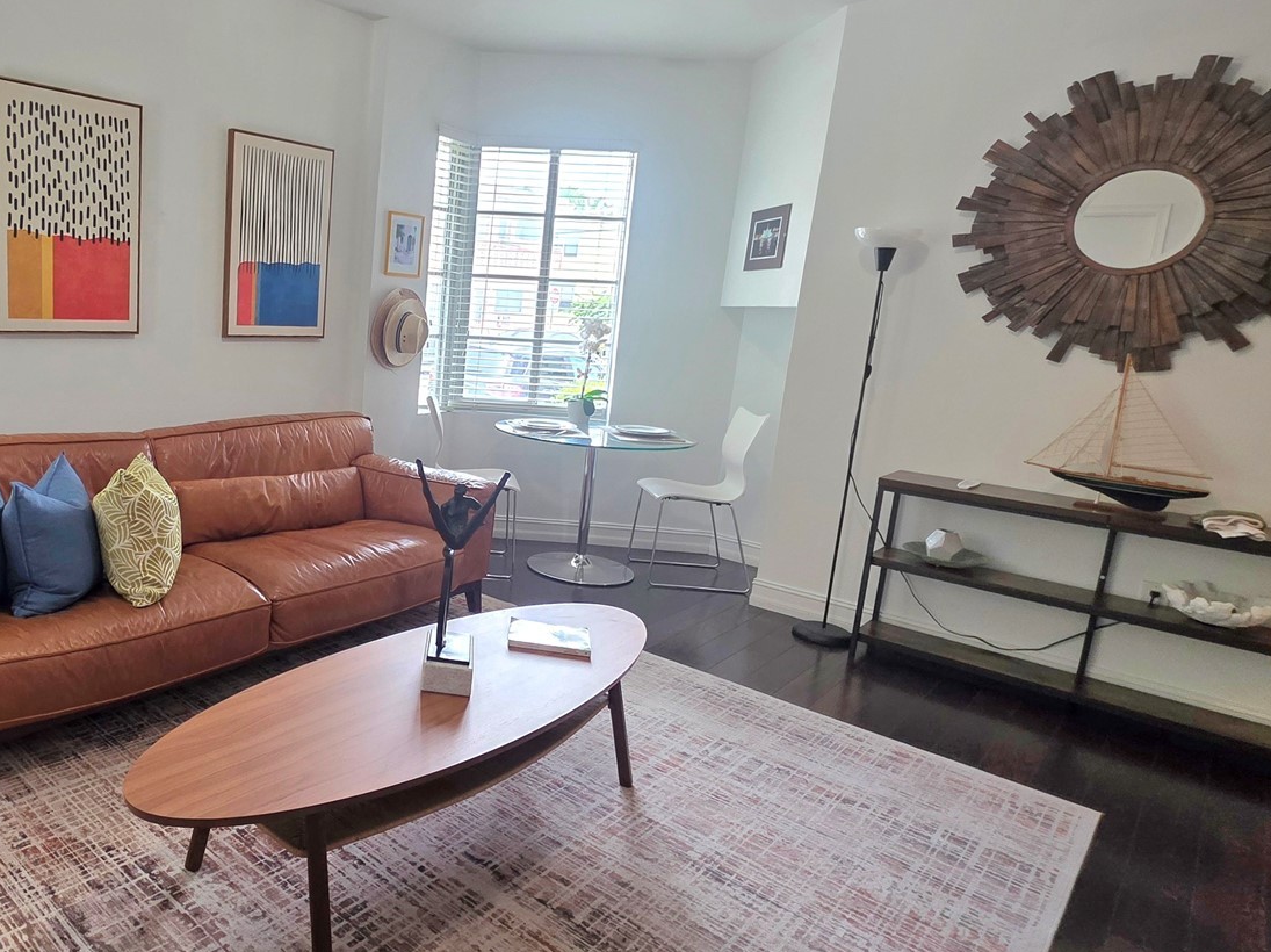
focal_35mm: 19
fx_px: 697
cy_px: 520
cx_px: 352
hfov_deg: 79.6
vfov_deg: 68.5
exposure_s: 1/120
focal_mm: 2.2
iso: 160
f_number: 1.9
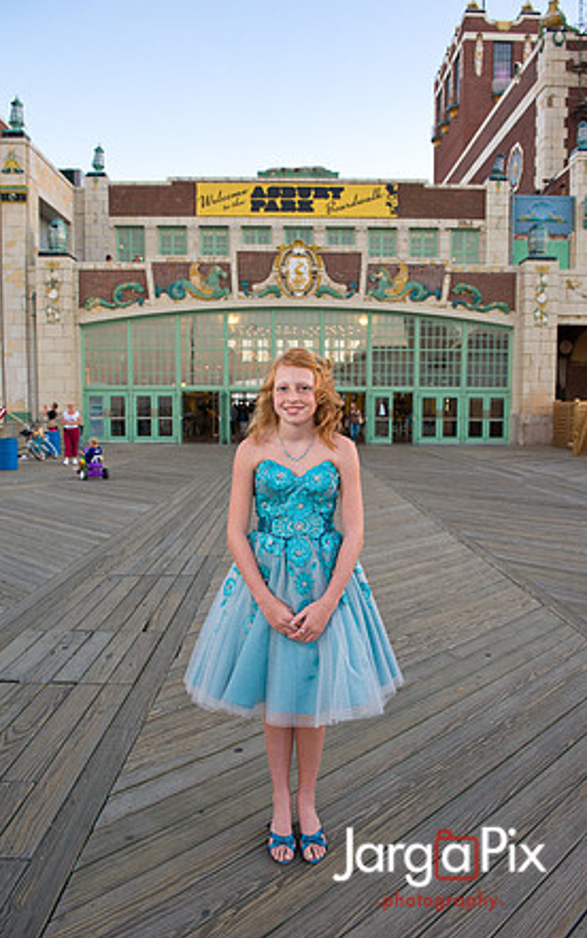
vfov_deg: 68.4
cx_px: 301
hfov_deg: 46.1
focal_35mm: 27
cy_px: 462
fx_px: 690
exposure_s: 1/80
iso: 800
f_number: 5.6
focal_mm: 26
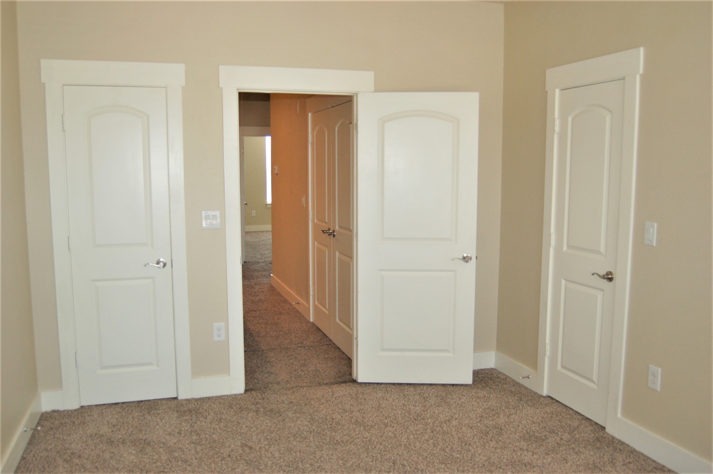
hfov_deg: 62.0
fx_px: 594
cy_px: 237
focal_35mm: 30
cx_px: 356
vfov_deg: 43.5
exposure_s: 1/60
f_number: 3.8
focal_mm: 20
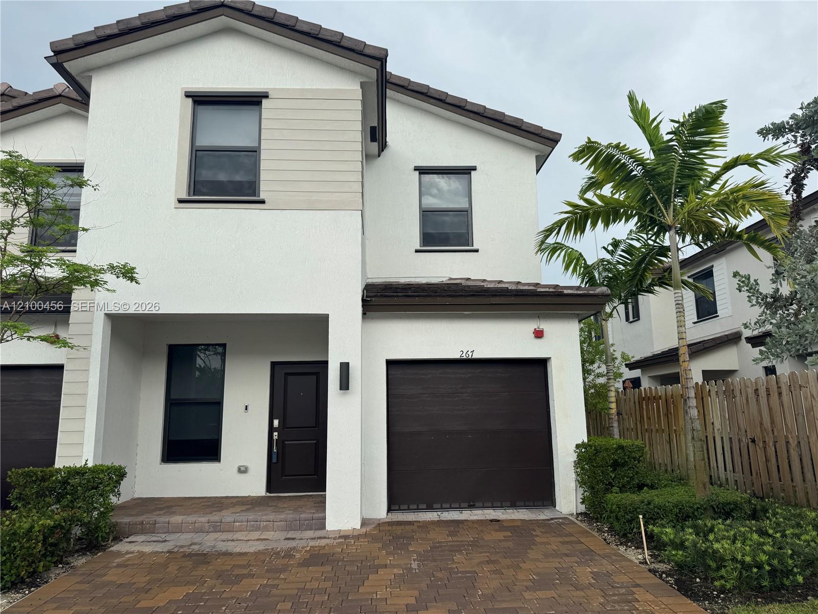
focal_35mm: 24
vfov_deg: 56.8
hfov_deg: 71.6
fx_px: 567
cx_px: 409
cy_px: 307
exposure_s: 1/1721
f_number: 1.78
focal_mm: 6.76
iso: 80
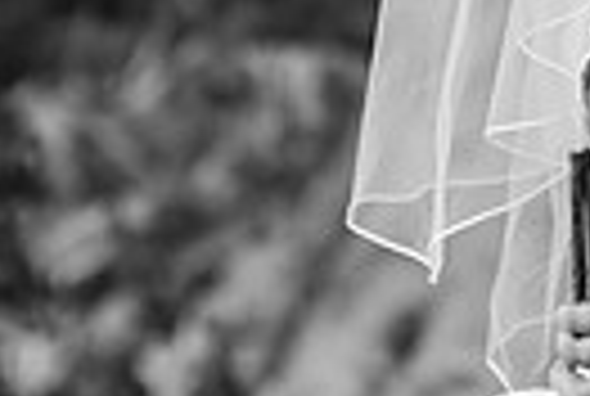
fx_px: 3630
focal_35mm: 221
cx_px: 437
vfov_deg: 6.1
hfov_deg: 9.3
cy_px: -403
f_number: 2.2
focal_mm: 50
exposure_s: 1/1250
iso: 125
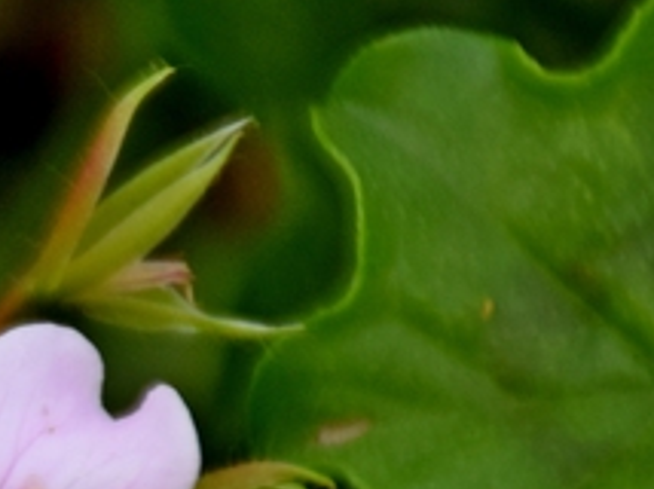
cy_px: 350
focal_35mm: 1864
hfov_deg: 1.1
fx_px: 35177
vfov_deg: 0.8
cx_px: -850
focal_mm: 270
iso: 400
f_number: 6.3
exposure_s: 1/500
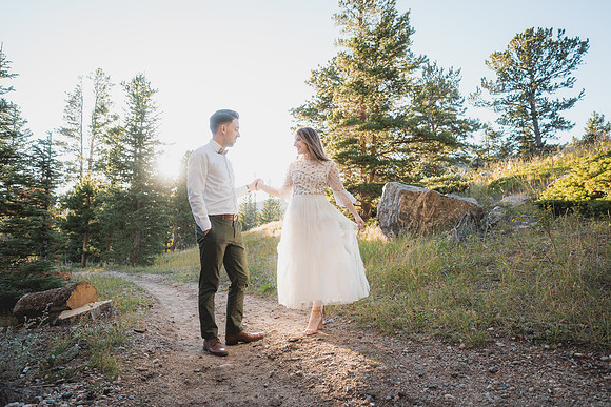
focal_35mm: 19
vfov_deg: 64.0
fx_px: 326
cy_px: 204
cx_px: 306
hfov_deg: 86.3
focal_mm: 18
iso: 200
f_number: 2.8
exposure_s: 1/250
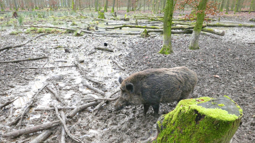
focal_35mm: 26
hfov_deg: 71.9
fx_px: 176
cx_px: 127
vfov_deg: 44.2
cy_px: 84
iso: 800
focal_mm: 10.9
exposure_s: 1/125
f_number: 5.6
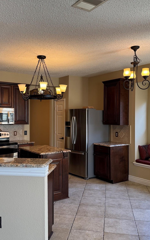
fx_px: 222
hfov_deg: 37.2
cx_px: 63
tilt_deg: -1.3
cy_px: 120
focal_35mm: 34
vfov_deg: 56.7
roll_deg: +0.2
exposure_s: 1/120
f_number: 1.78
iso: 100
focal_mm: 6.76
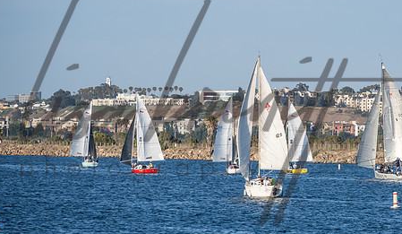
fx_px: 3826
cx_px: 286
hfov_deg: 6.0
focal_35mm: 356
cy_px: 72
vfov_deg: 3.5
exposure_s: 1/1600
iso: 320
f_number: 6.3
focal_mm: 200
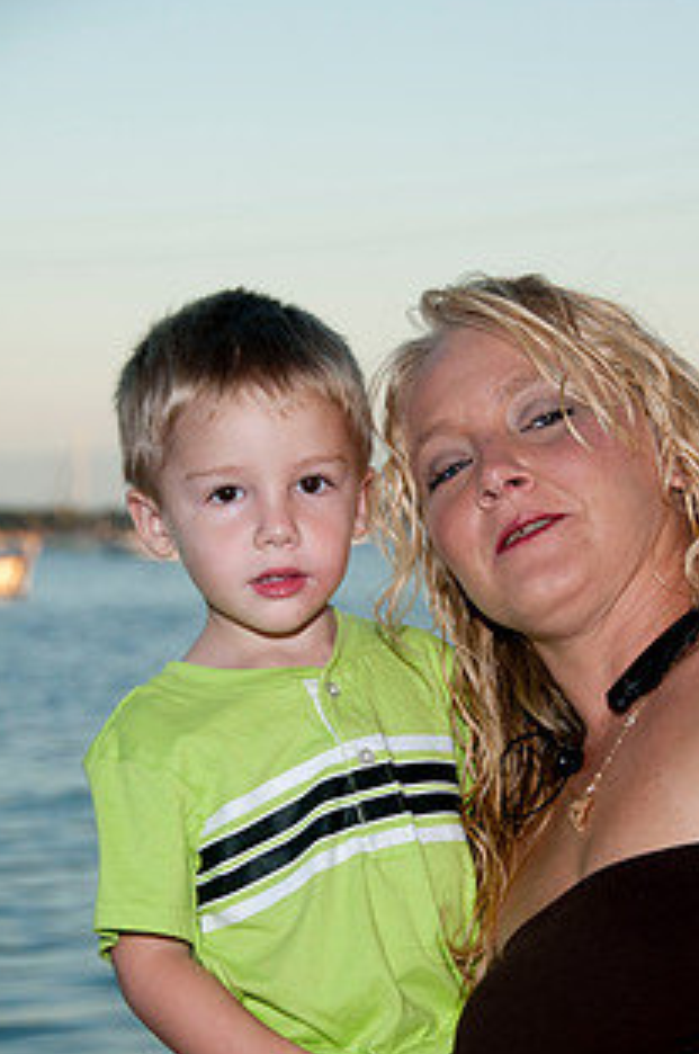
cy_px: 740
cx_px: 451
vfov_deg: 15.7
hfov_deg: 10.5
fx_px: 3799
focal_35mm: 130
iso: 100
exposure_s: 1/250
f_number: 5.6
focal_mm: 60
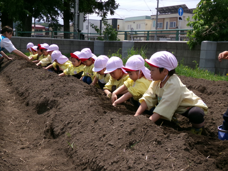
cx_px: 114
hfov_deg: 50.1
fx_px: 244
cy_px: 86
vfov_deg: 38.7
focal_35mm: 37
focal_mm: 6.6
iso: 100
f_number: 4
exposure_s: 1/750
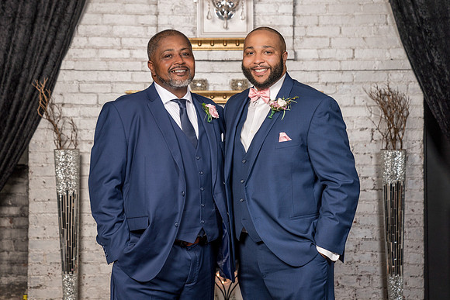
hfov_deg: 24.6
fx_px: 1032
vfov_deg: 16.5
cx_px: 211
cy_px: 122
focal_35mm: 83
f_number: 4
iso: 100
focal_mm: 69
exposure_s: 1/200
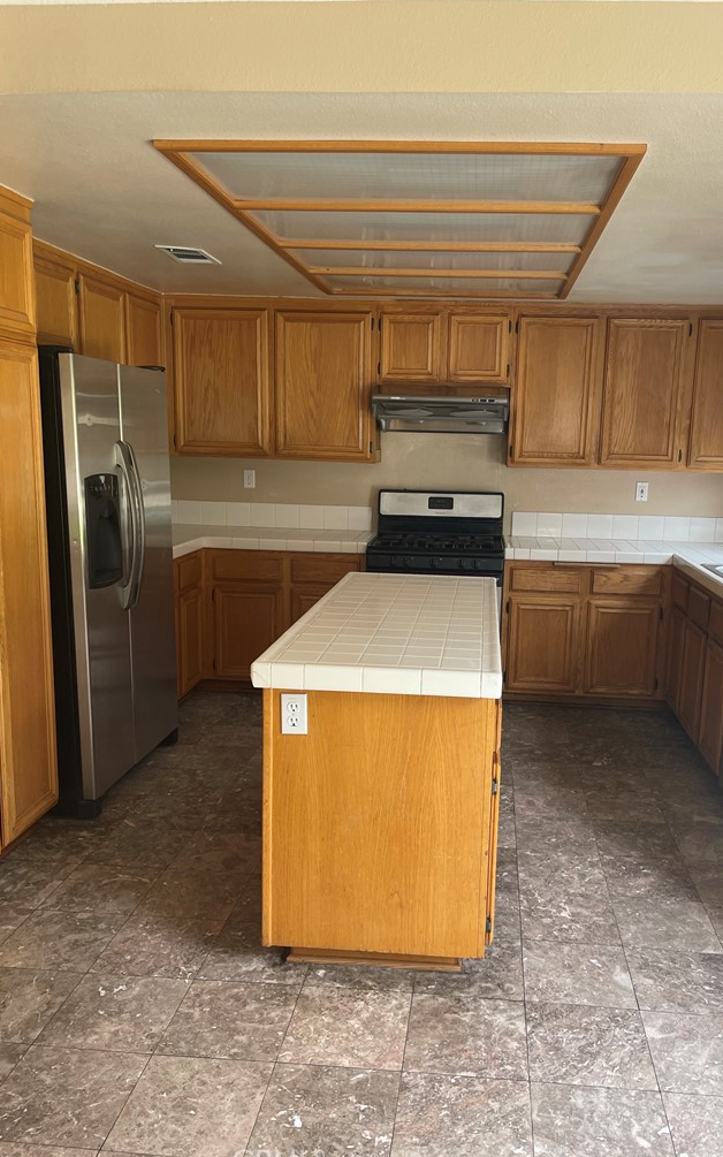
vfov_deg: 68.4
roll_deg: -1.7
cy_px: 587
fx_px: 851
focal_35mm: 27
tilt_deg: -8.9
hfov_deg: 45.8
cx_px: 434
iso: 100
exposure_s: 1/121
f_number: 1.6
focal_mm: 5.1
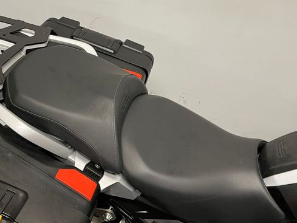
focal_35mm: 34
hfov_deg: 53.2
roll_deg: -0.3
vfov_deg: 41.6
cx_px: 107
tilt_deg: -42.8
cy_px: 90
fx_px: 292
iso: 100
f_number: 1.6
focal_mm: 5.1
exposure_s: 1/50
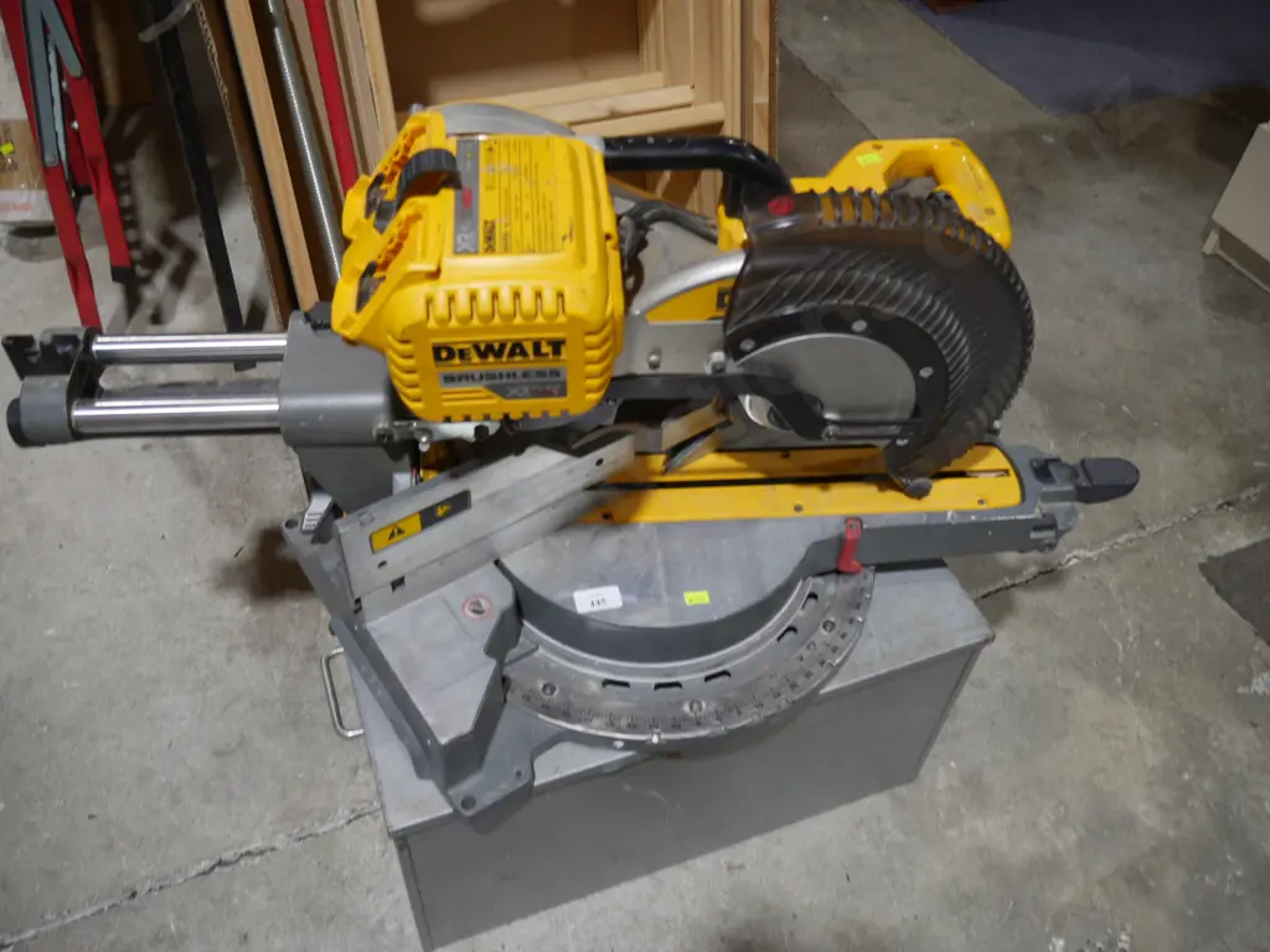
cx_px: 635
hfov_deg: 63.4
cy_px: 476
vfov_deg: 49.7
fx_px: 1027
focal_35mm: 28
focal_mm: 14
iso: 200
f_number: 3.5
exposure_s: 1/60
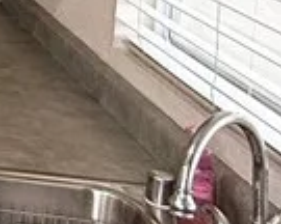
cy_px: -160
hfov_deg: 14.1
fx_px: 865
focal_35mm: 104
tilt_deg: -2.7
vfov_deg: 13.5
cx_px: -348
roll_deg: -2.6
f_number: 2.2
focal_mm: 2.22
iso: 250
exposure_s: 1/60
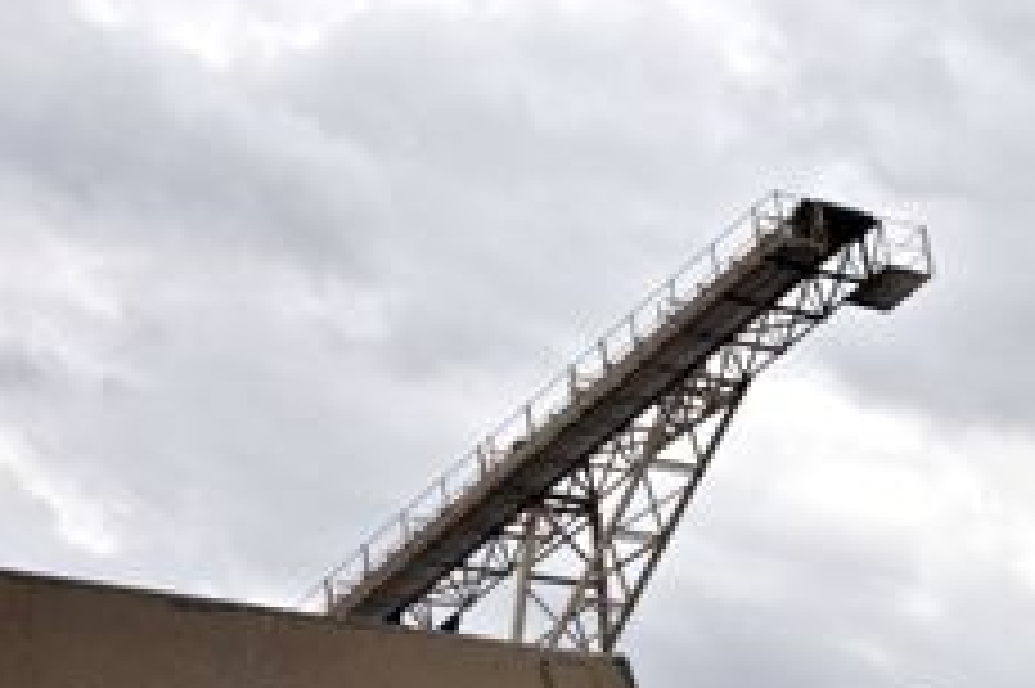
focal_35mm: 117
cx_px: 1364
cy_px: 942
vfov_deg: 11.3
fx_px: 3361
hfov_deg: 16.5
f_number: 9
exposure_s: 1/80
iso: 200
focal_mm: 28
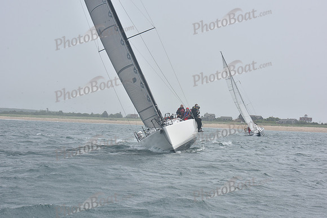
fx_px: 890
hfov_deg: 20.8
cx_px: 164
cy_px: 109
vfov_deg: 14.0
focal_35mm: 98
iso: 250
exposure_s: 1/800
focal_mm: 98
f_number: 11
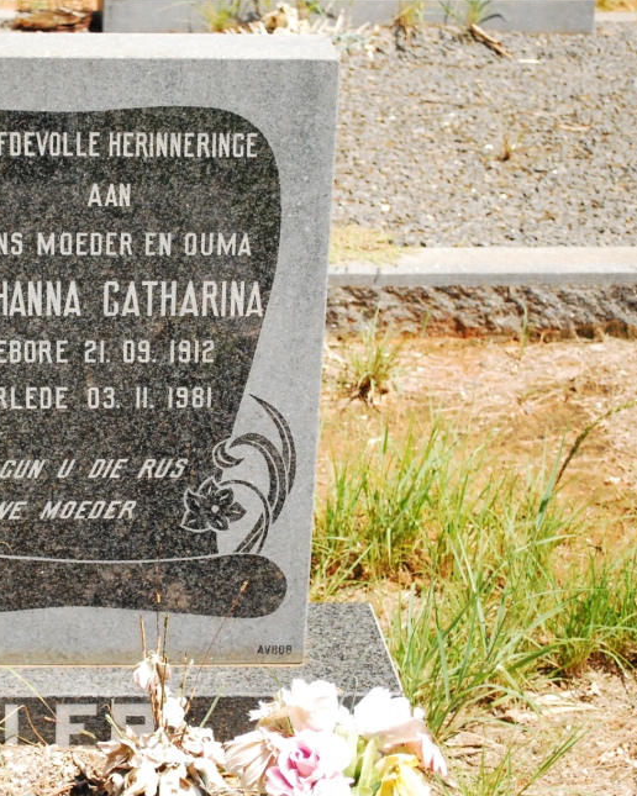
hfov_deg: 16.1
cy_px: 389
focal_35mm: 94
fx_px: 2215
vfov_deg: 20.4
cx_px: 53
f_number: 5.3
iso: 1600
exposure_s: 1/4000
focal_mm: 42
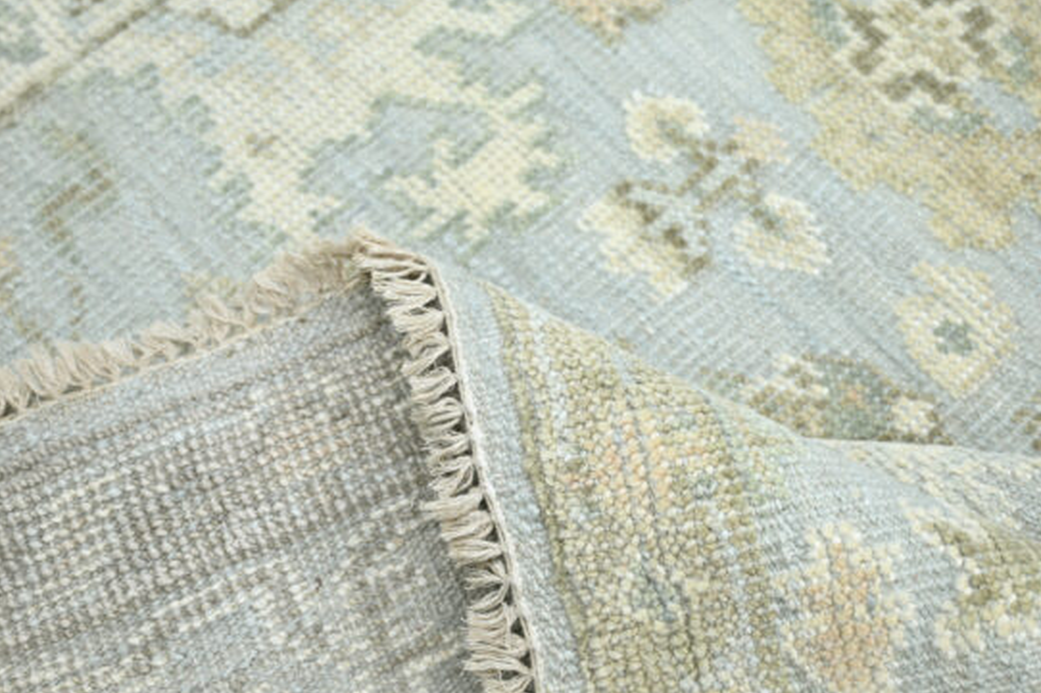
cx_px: 511
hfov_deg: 32.4
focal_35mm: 62
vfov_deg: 21.9
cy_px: 374
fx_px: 1792
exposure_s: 1/30
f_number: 4
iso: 125
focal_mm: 56
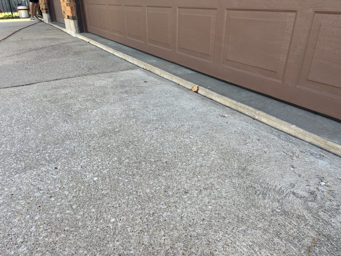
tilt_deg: -26.6
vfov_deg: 53.1
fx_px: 256
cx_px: 170
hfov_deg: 67.3
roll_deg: +1.1
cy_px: 128
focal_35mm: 26
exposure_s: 1/581
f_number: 1.5
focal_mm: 5.7
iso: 50
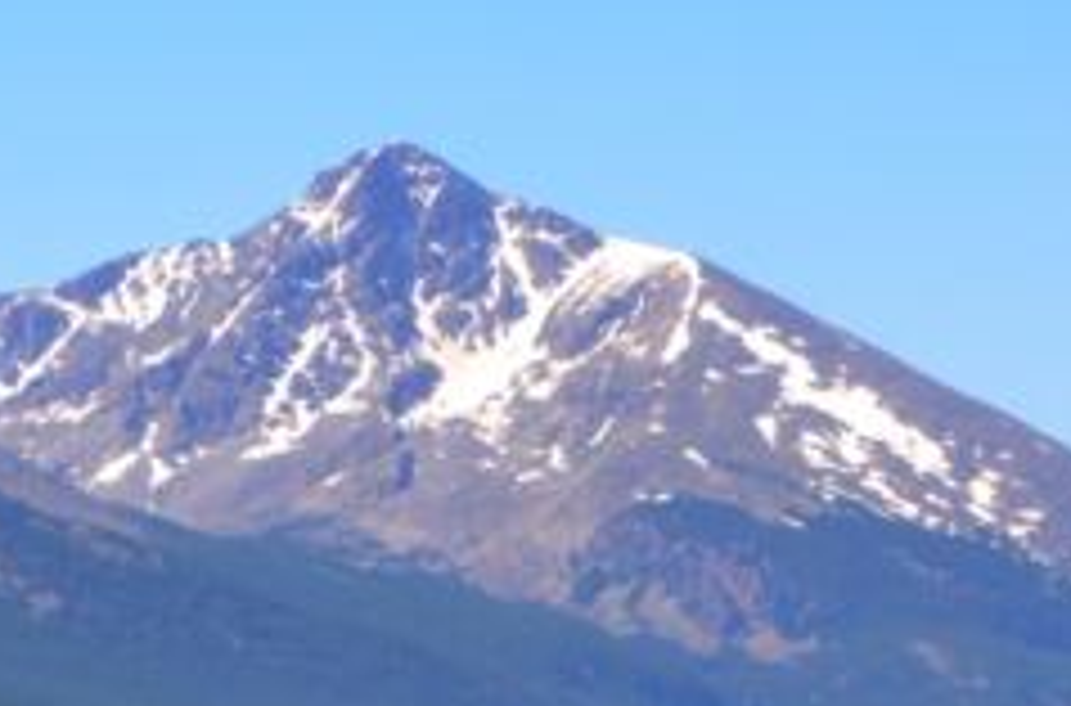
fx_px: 10764
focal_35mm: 363
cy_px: 618
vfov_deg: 3.8
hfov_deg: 5.7
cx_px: 234
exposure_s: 1/125
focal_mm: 90
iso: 200
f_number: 16
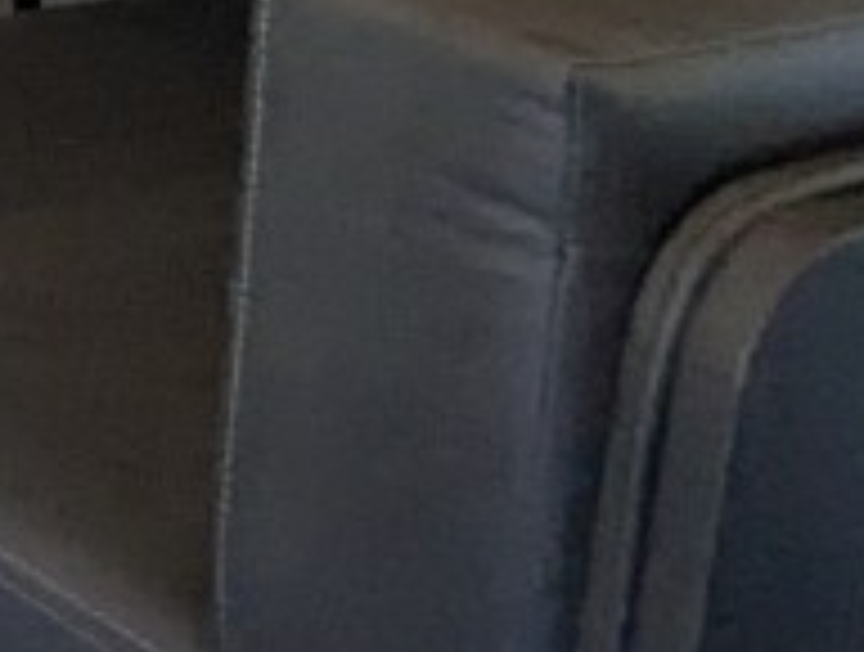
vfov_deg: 10.7
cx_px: -1987
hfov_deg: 10.1
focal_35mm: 116
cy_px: -967
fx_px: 2903
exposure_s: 1/103
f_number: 2.2
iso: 174
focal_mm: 2.35
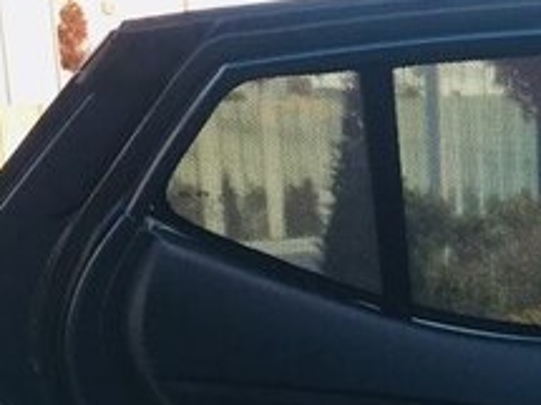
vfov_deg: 16.0
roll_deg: +0.8
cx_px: 627
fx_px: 1390
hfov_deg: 20.7
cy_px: 474
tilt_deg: -10.3
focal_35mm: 89
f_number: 2.2
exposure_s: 1/33
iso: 50
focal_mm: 4.15
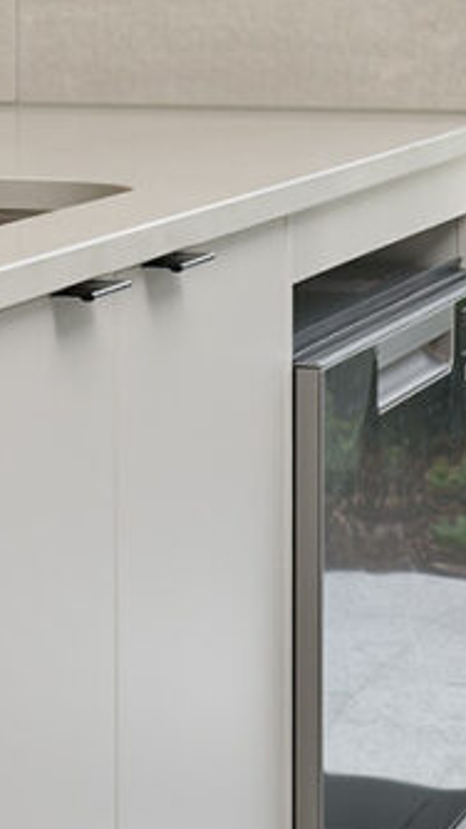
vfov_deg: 11.6
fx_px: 4023
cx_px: -107
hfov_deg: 6.6
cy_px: -81
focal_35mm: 183
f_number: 8
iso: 200
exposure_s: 1/30
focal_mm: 28.5
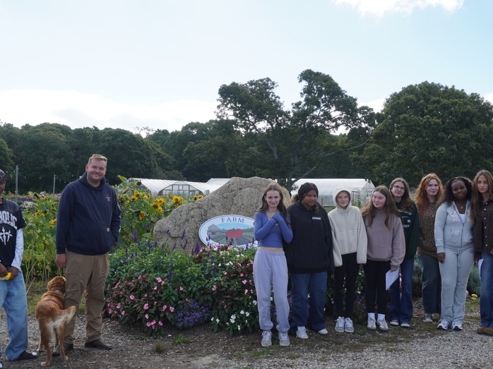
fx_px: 693
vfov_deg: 29.8
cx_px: 253
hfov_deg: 39.1
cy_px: 191
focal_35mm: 49
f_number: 8
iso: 100
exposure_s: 1/200
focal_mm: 23
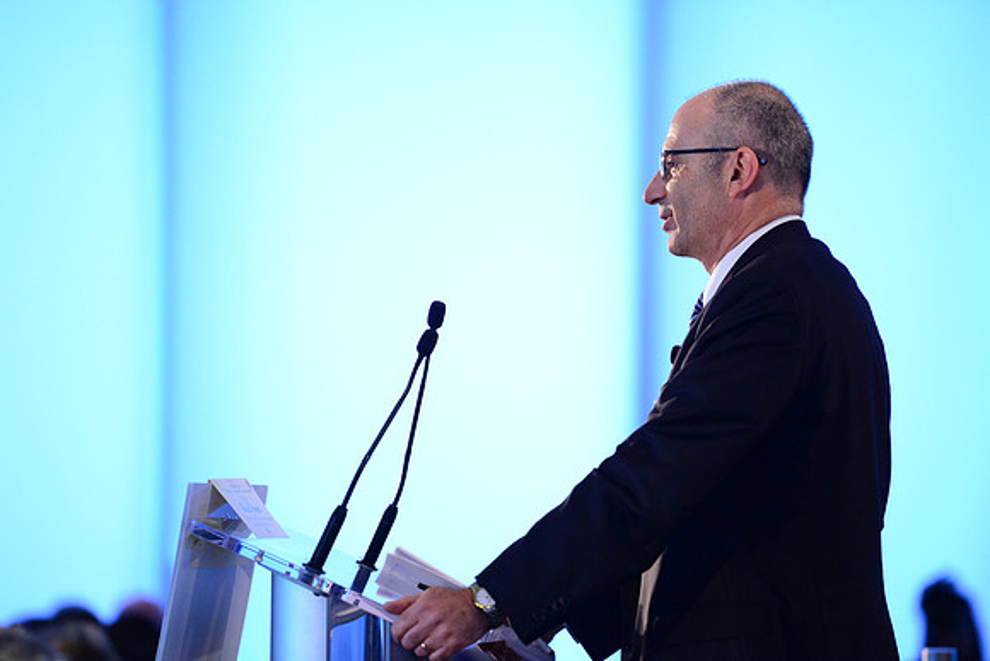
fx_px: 5501
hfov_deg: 10.3
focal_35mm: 200
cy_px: 330
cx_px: 495
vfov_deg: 6.9
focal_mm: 200
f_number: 2.8
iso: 4000
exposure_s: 1/125
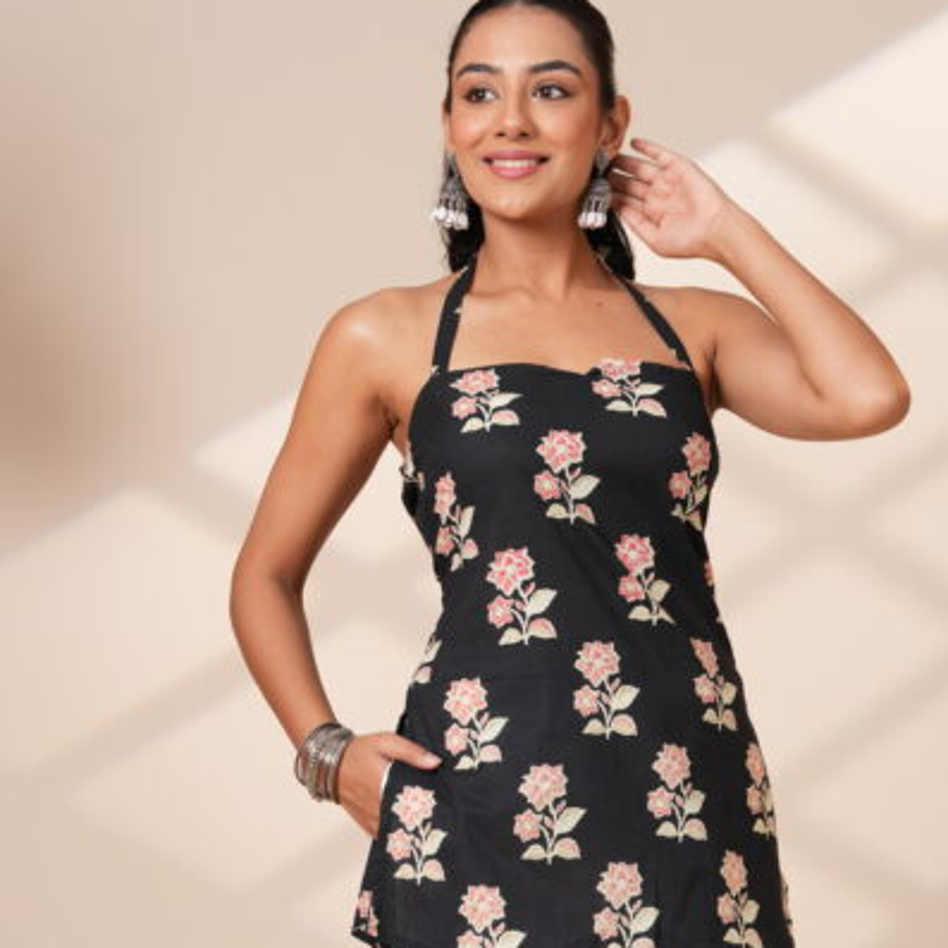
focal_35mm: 167
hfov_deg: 10.5
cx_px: 475
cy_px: 509
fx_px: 5174
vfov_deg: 10.5
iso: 640
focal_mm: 130
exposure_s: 1/160
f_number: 5.6
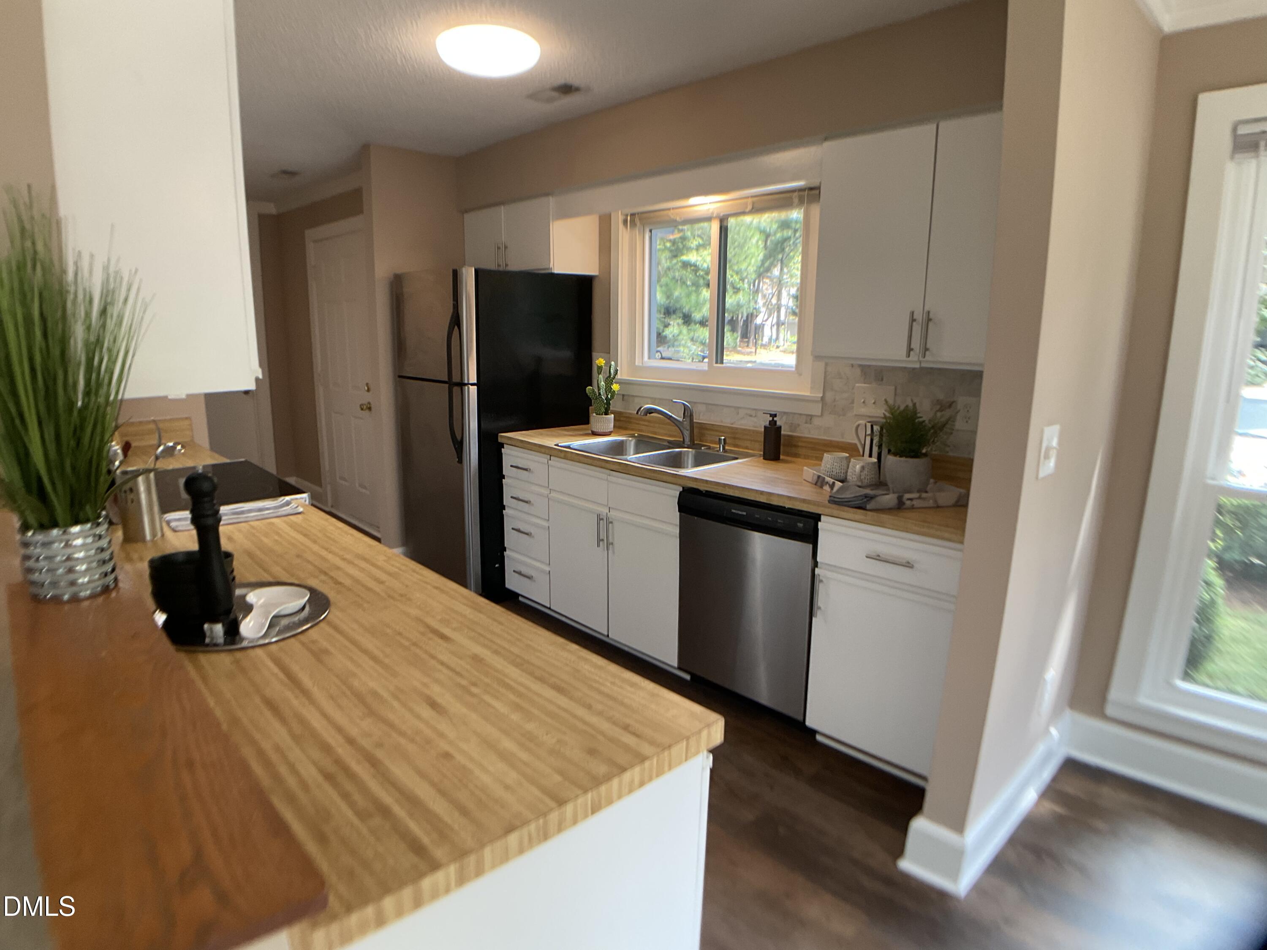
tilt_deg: -12.4
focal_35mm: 29
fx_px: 1061
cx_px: 634
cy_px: 475
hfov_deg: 61.7
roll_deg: -0.4
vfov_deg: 48.2
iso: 64
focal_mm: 3
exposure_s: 1/60
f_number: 1.8
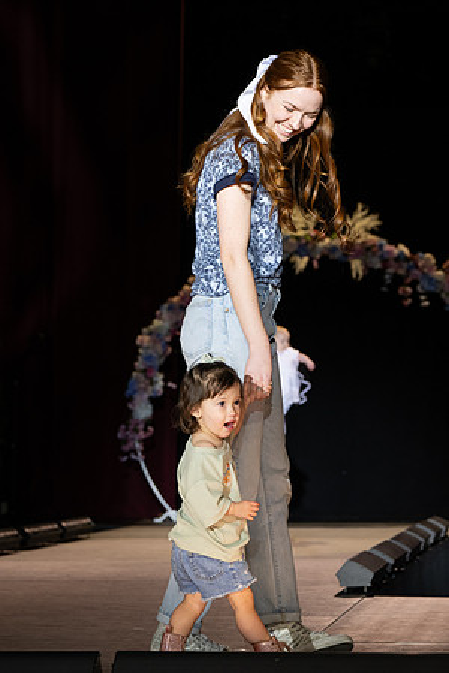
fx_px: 2821
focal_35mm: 151
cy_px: 365
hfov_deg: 9.1
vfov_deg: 13.6
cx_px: 251
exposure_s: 1/320
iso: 1000
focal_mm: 92
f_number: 5.6
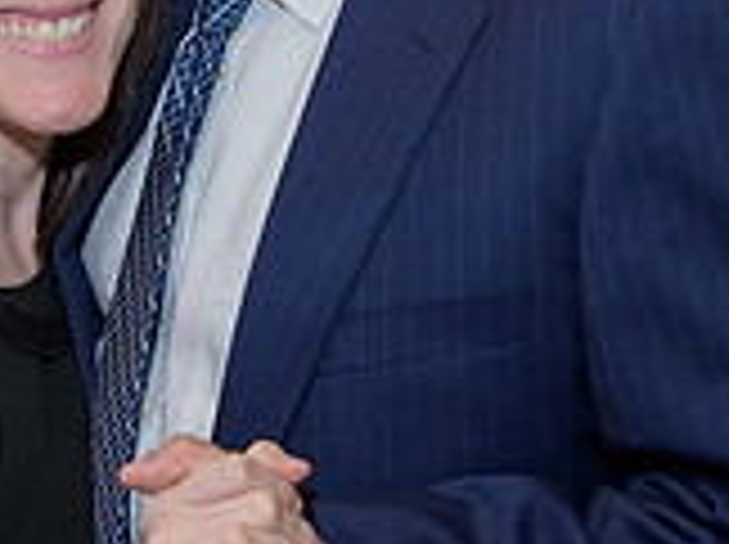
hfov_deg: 18.3
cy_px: 97
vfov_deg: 13.7
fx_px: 2250
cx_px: 508
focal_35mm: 107
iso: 1250
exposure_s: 1/125
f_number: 3.2
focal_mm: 31
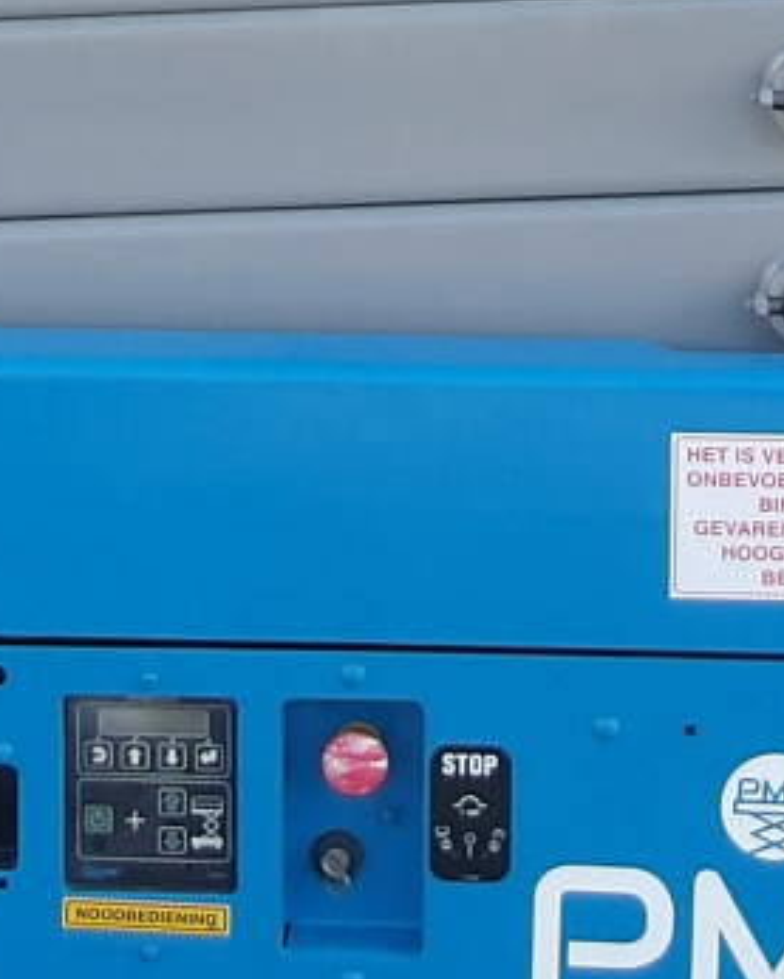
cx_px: 682
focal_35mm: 156
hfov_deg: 9.9
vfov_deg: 11.7
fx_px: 4523
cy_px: -622
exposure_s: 1/211
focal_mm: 4.9
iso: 100
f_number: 3
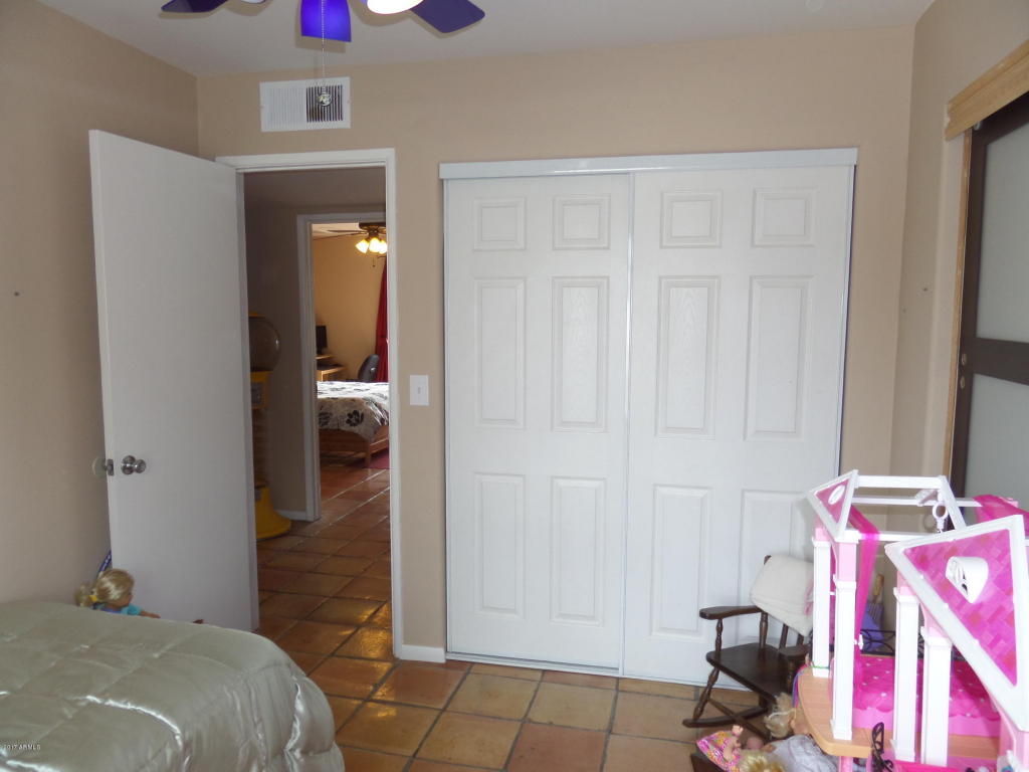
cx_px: 514
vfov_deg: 56.8
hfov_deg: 71.6
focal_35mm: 24
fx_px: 713
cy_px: 386
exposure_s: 1/60
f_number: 3.2
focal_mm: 4
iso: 100
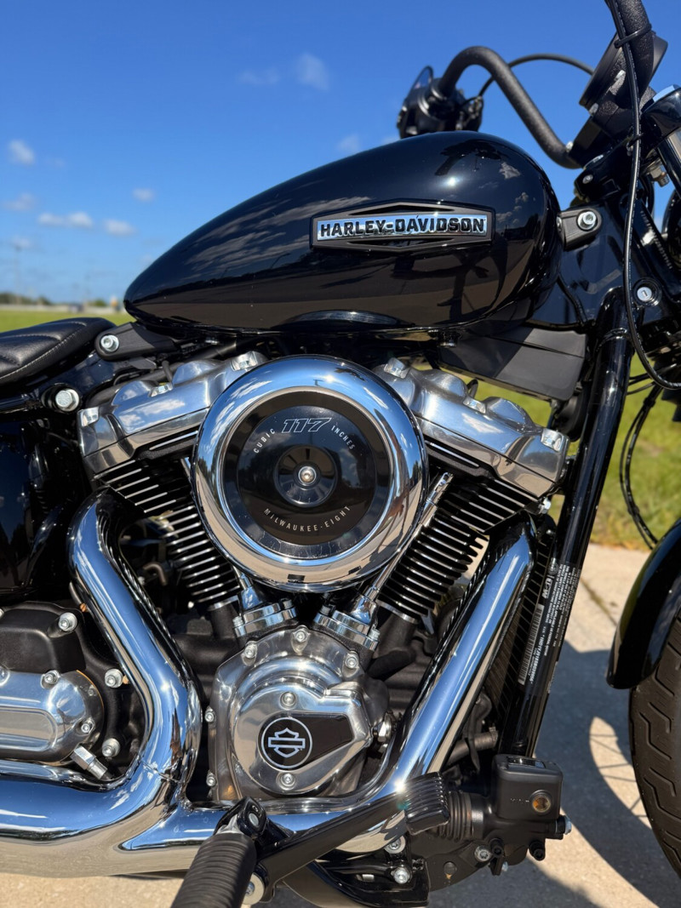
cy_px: 454
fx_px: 630
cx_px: 340
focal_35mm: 24
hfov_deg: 56.8
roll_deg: -1.8
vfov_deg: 71.6
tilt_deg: -10.8
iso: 80
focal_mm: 6.76
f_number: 1.78
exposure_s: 1/4167
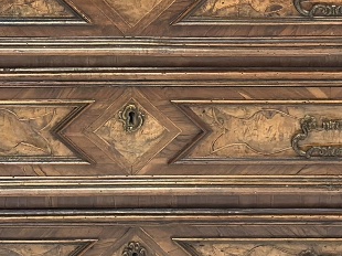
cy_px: 4
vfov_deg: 7.9
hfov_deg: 10.6
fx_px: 1836
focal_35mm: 186
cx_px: 115
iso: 200
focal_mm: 6.86
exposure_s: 1/50
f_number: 1.78
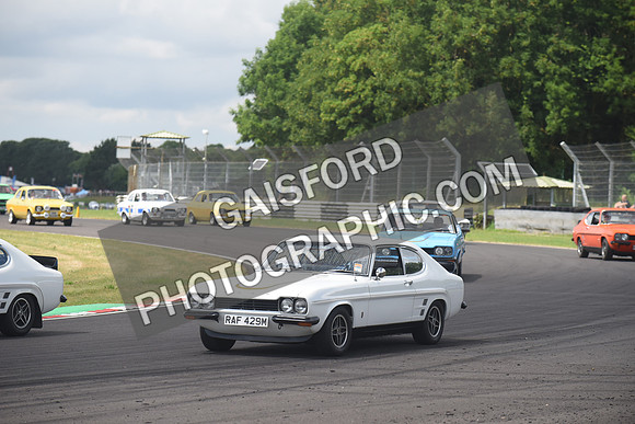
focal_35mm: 155
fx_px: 2735
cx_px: 318
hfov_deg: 13.2
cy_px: 212
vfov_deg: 8.9
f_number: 5.6
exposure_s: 1/640
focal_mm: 155
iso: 450
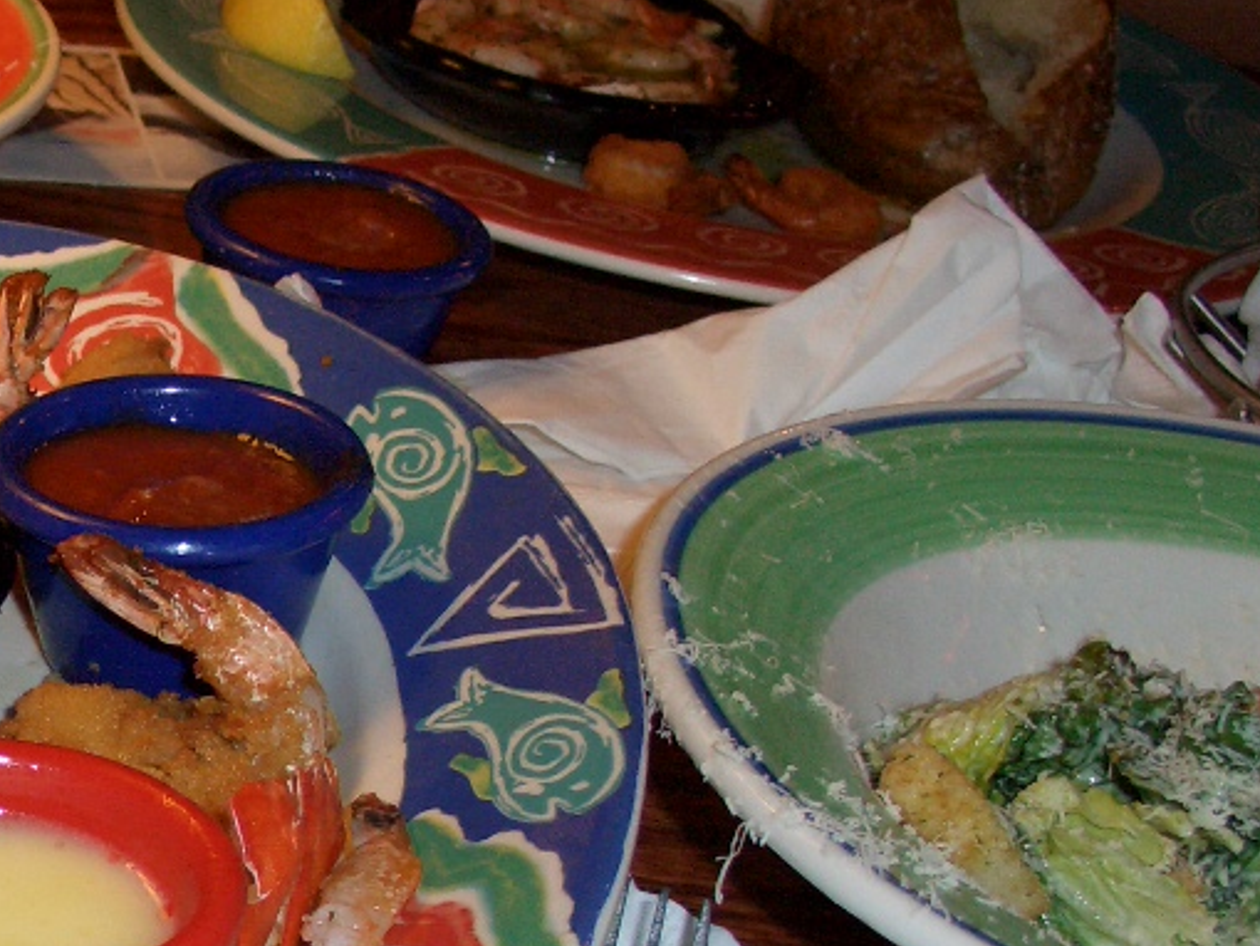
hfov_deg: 21.8
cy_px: 733
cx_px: -262
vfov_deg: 17.7
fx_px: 3022
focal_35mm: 83
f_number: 2.8
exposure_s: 1/60
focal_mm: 7.1
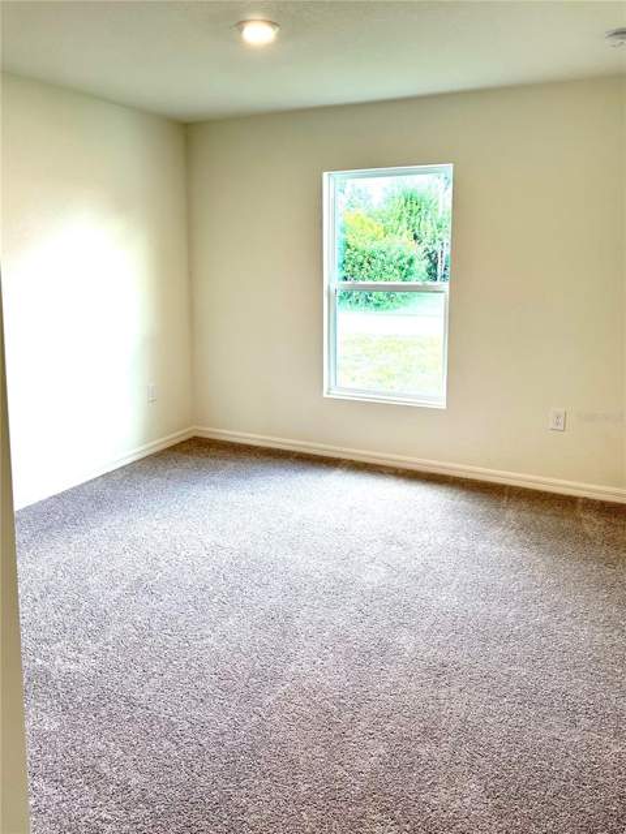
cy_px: 417
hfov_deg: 56.8
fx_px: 579
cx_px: 313
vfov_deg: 71.6
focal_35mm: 24
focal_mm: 6.86
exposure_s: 1/120
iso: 125
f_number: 1.78
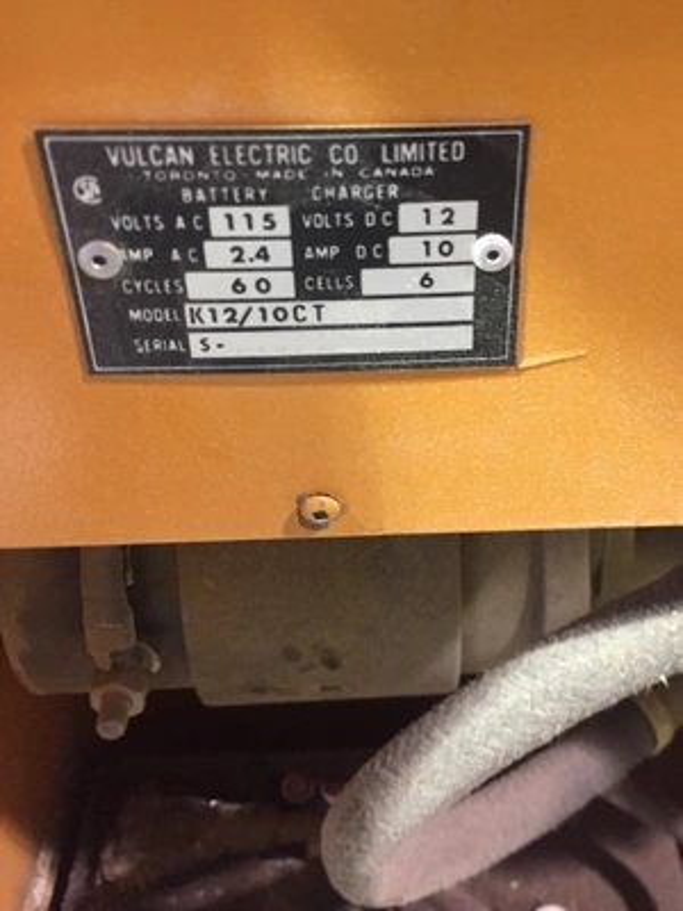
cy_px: 456
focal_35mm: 29
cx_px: 342
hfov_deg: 48.2
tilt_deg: -30.4
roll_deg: +0.5
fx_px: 763
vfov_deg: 61.7
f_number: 2.2
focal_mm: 4.15
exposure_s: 1/15
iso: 250
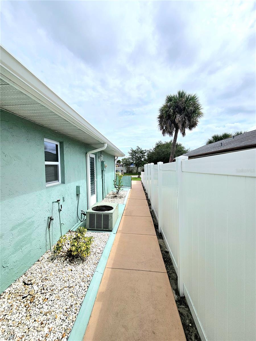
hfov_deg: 89.9
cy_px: 170
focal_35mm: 13
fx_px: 128
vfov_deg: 106.2
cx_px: 128
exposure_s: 1/10000
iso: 50
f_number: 2.2
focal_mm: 2.2
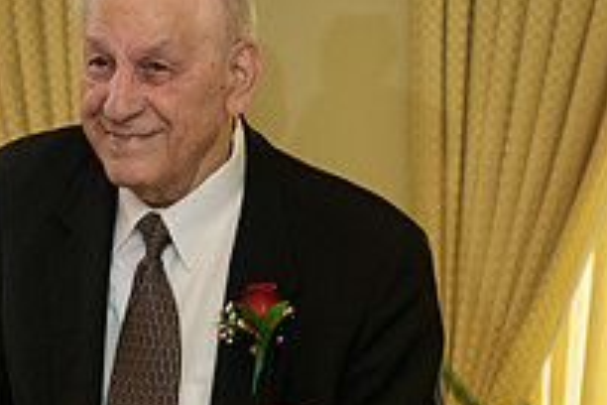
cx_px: 164
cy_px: 305
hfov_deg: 11.7
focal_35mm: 176
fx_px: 2967
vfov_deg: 7.8
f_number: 3.2
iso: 1000
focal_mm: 62
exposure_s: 1/125
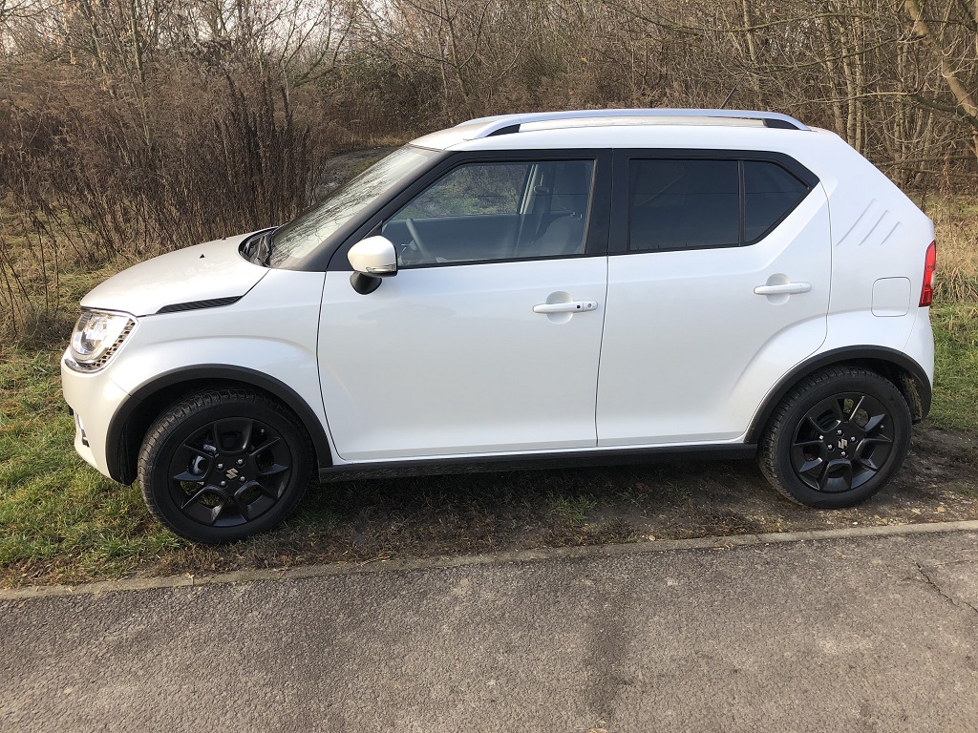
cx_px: 489
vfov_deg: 49.7
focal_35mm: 28
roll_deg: -0.1
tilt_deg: -20.2
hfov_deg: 63.4
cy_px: 366
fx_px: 791
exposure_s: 1/362
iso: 20
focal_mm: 3.99
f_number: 1.8
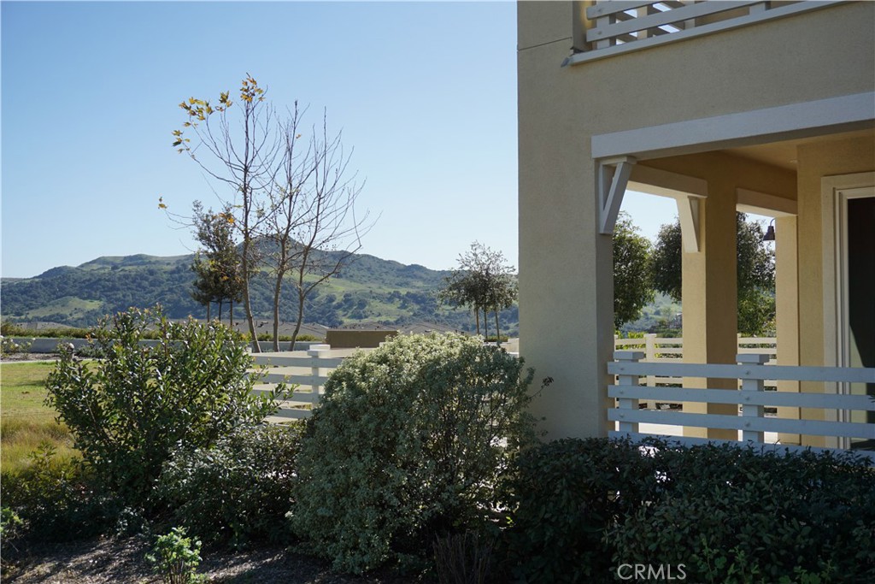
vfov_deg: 33.0
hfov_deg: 47.9
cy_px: 292
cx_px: 438
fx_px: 984
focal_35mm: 40
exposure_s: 1/1600
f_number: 4.5
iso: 200
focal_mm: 27
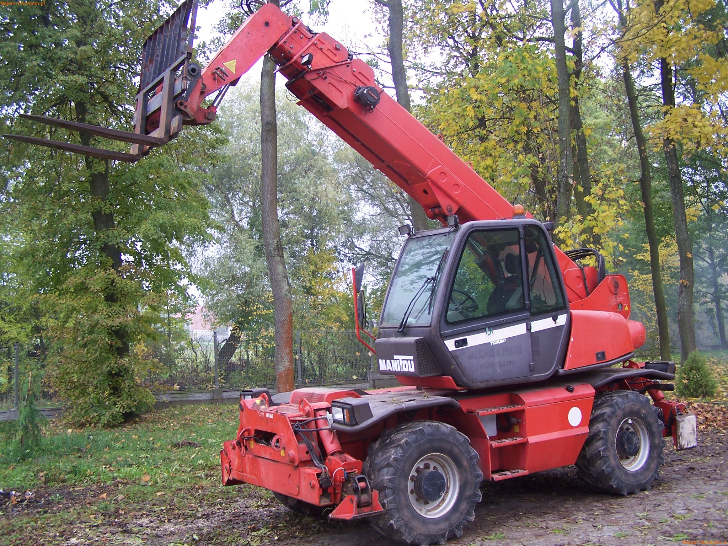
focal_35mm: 38
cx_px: 364
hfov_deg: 49.0
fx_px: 799
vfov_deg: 37.7
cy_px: 273
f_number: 2.8
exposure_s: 1/30
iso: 80
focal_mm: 6.3
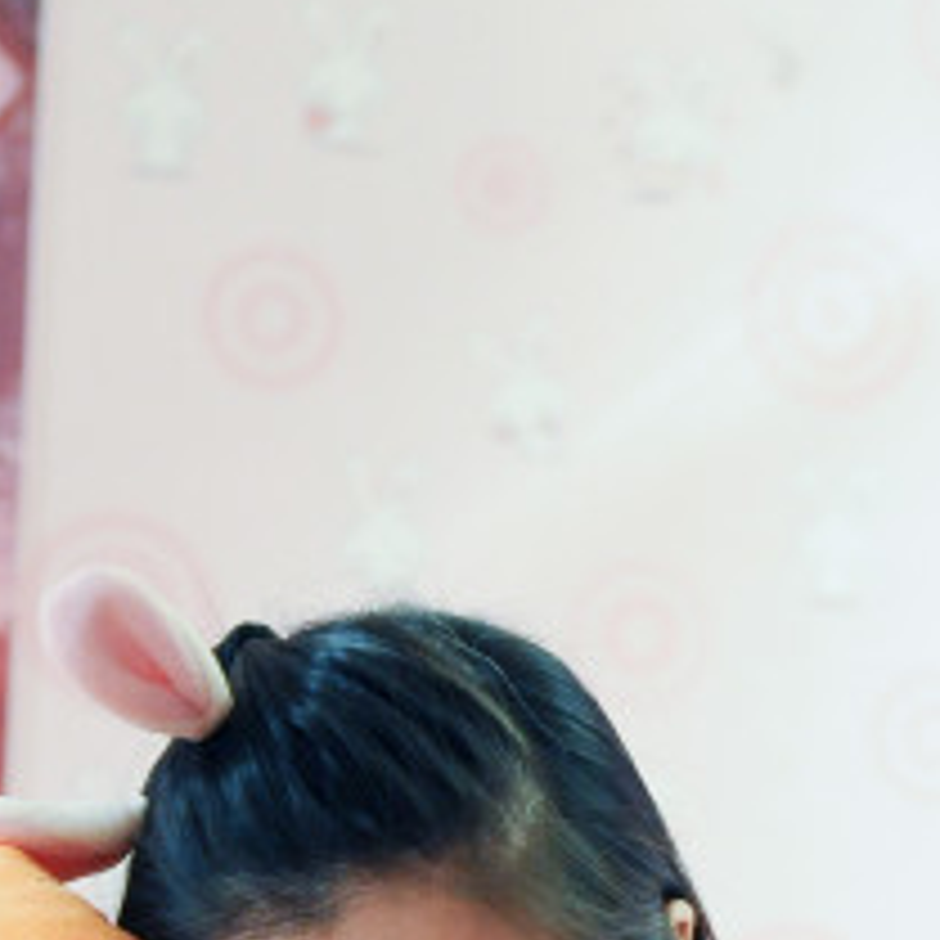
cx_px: 504
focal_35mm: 147
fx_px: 4516
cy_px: 1178
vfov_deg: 11.6
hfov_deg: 11.9
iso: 3200
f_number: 2.8
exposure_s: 1/160
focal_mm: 38
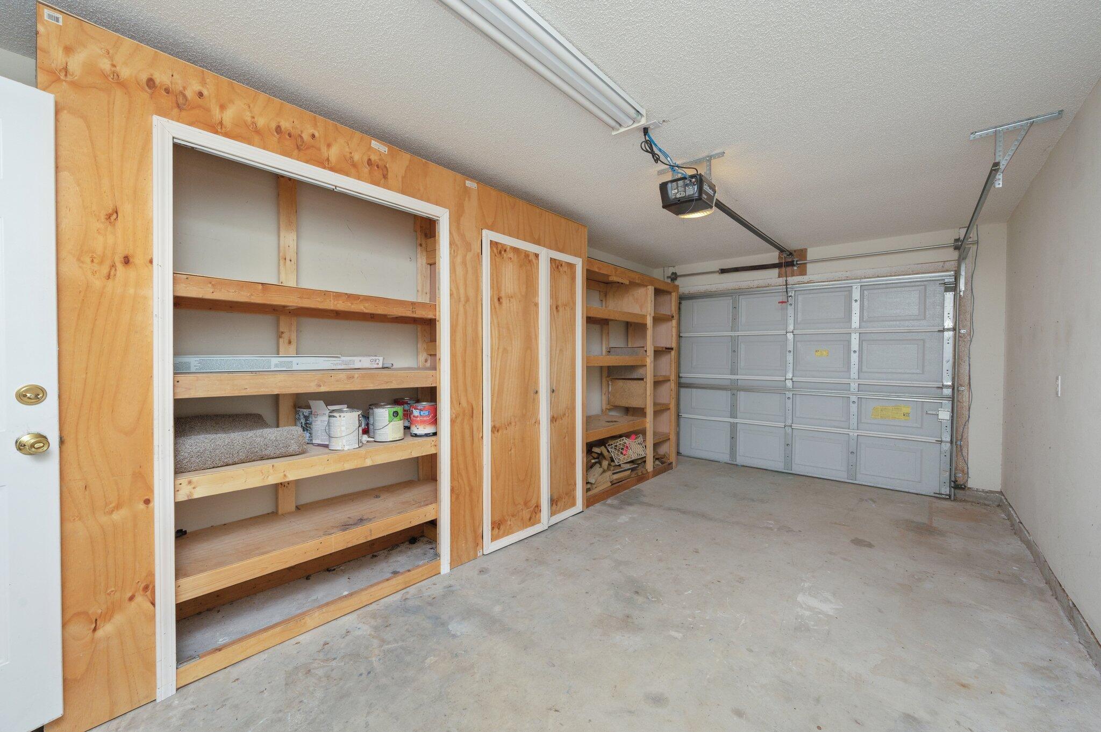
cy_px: 366
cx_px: 550
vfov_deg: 81.1
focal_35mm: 14
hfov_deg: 104.3
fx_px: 428
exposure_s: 1/30
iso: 500
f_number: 9
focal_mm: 14
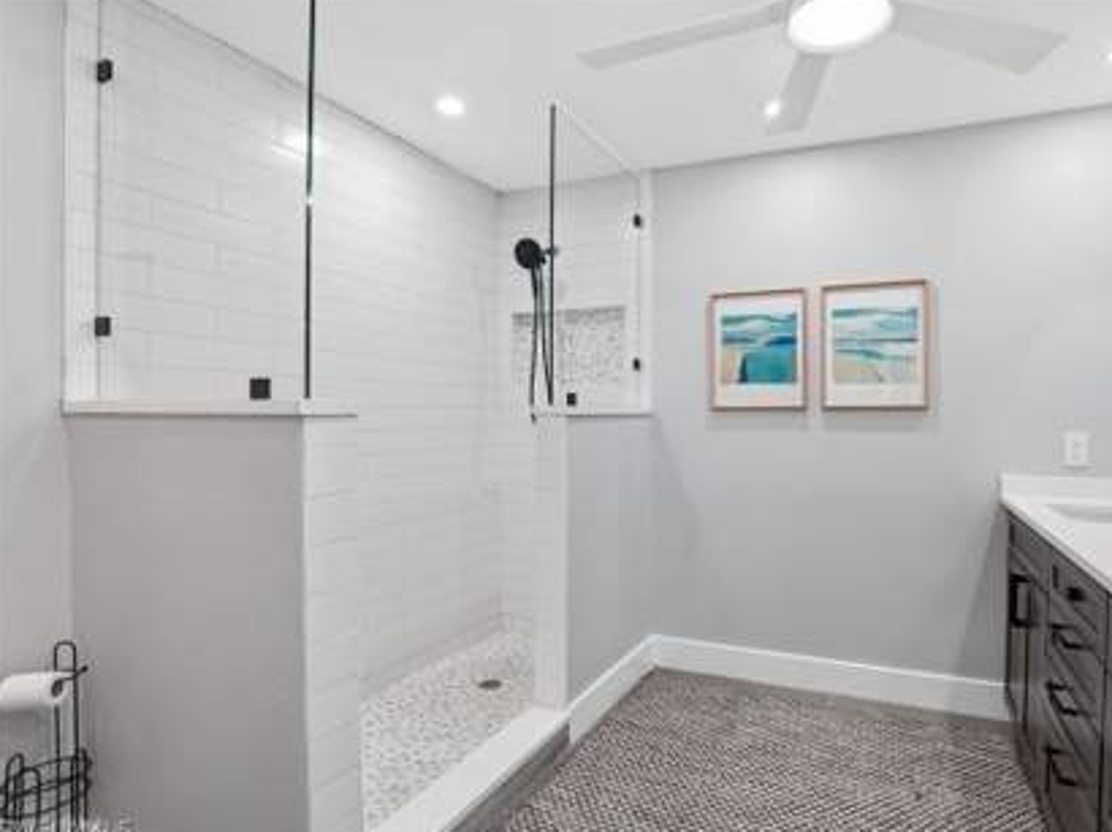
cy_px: 416
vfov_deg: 71.5
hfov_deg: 87.2
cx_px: 640
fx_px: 578
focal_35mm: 18
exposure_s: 1/40
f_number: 9
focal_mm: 16
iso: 250
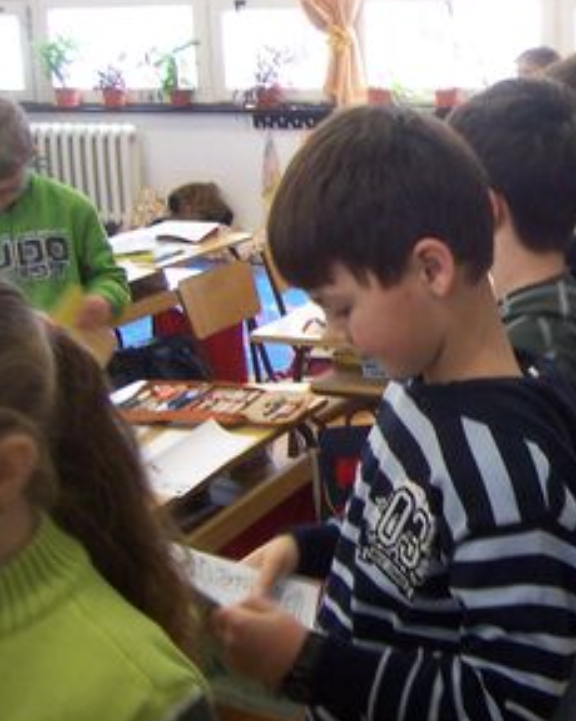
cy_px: 294
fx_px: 1301
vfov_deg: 30.9
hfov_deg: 23.6
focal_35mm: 61
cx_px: 619
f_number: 3
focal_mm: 6
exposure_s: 1/20
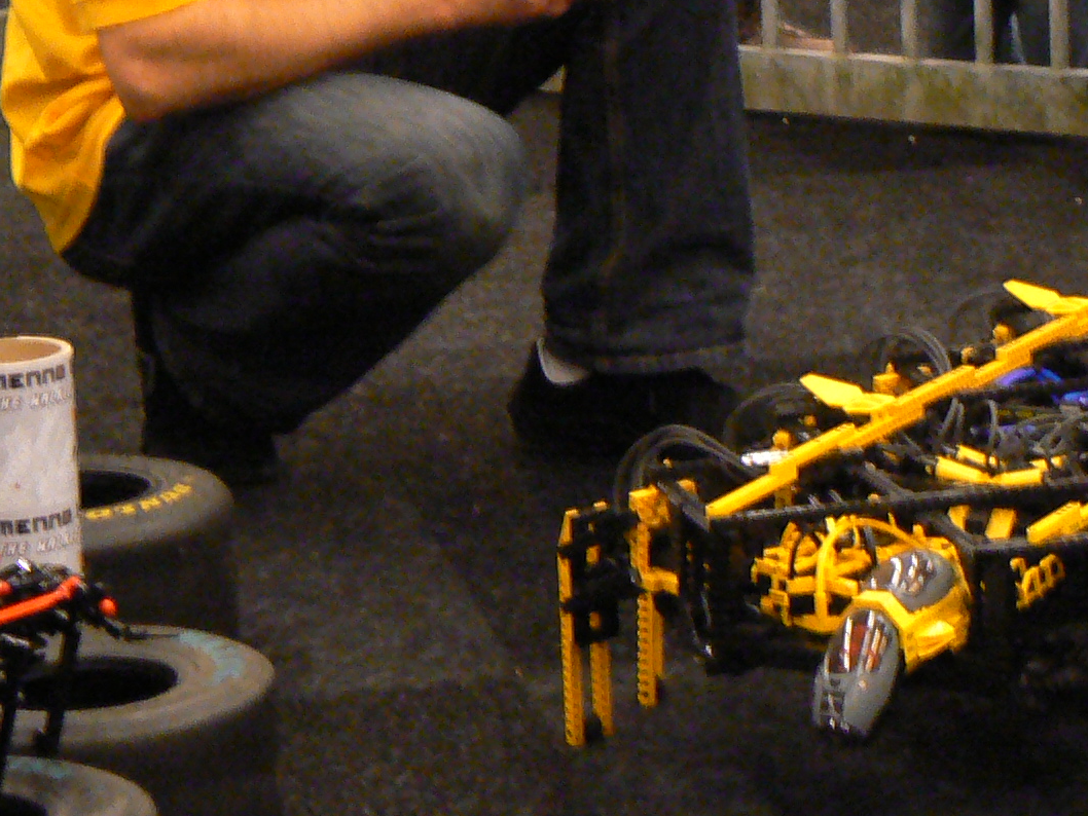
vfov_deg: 10.4
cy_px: -139
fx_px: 4433
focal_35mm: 141
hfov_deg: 13.9
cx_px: 821
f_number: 2.8
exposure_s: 1/4
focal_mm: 8.8
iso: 200
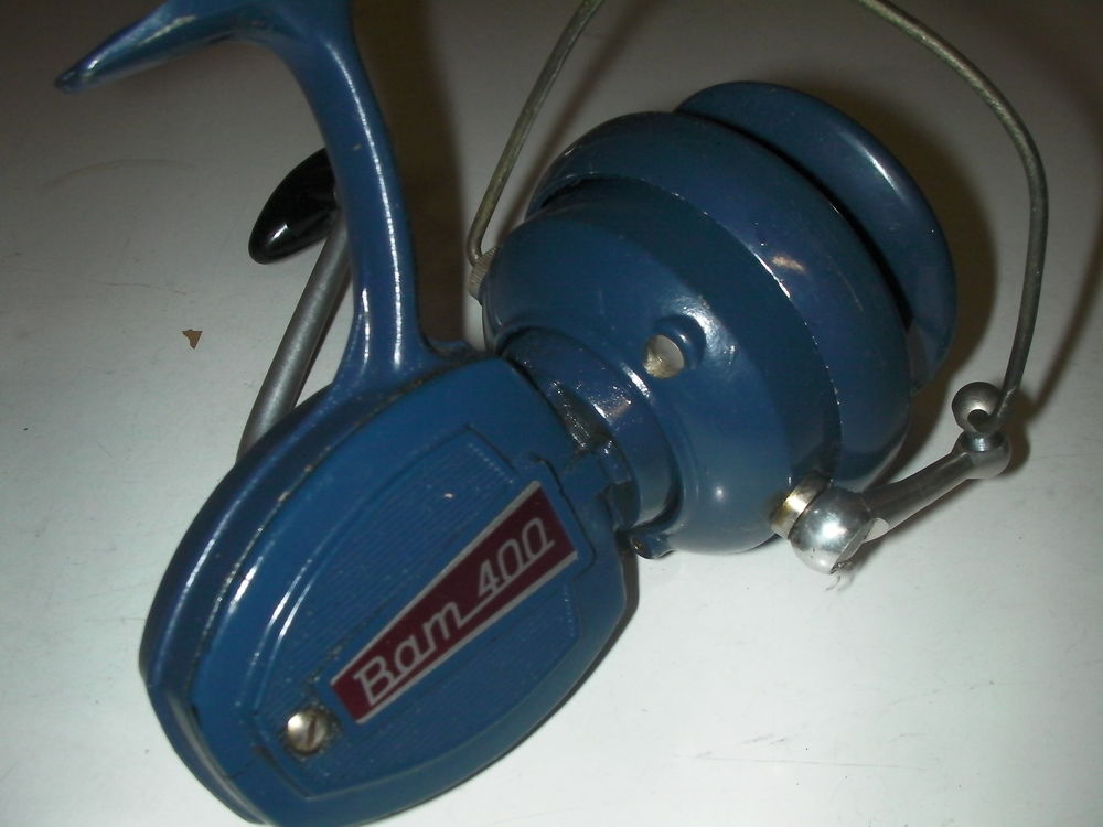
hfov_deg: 49.0
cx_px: 552
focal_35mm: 38
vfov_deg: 37.7
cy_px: 414
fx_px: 1211
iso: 200
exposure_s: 1/30
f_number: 5.6
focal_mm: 6.3
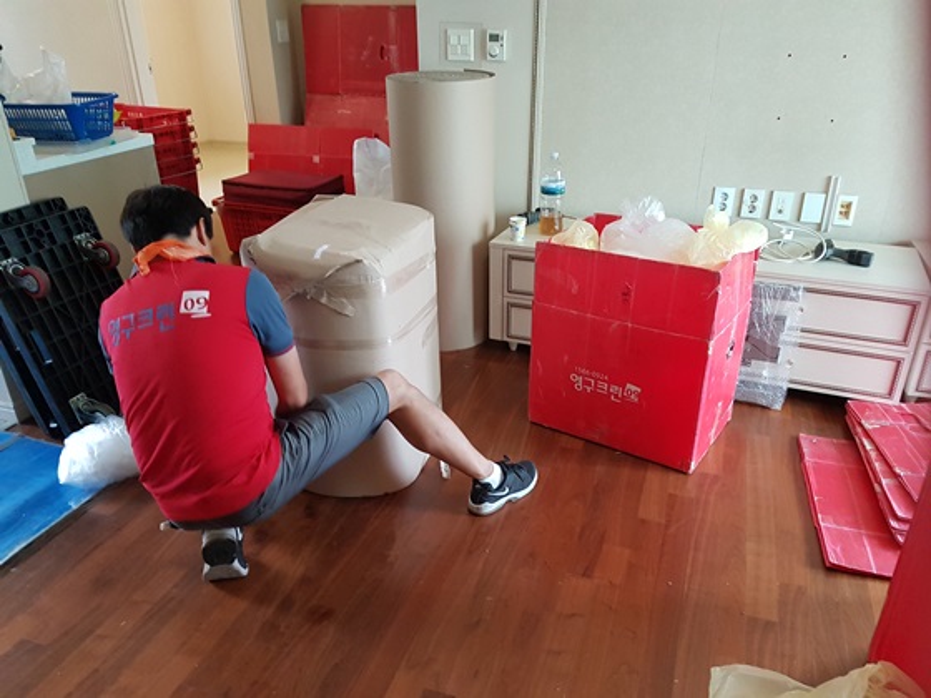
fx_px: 699
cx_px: 466
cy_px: 349
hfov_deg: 67.3
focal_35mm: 26
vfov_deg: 53.1
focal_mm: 4.2
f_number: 1.7
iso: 200
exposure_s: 1/60
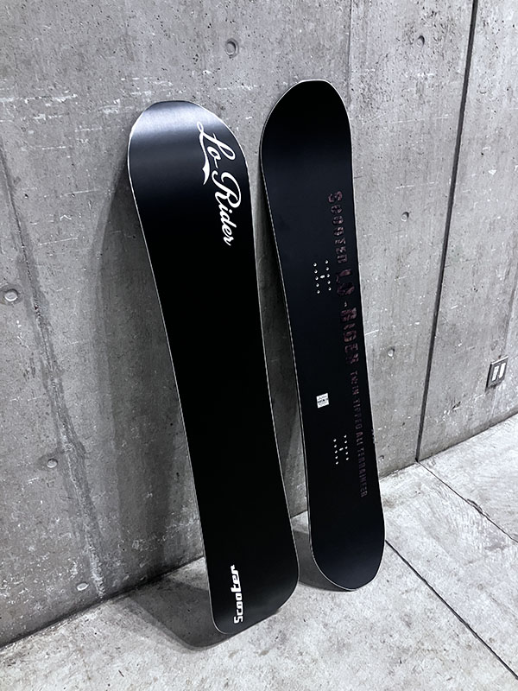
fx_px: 559
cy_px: 346
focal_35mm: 28
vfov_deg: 63.4
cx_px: 259
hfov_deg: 49.7
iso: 320
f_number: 1.8
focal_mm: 3.99
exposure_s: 1/60
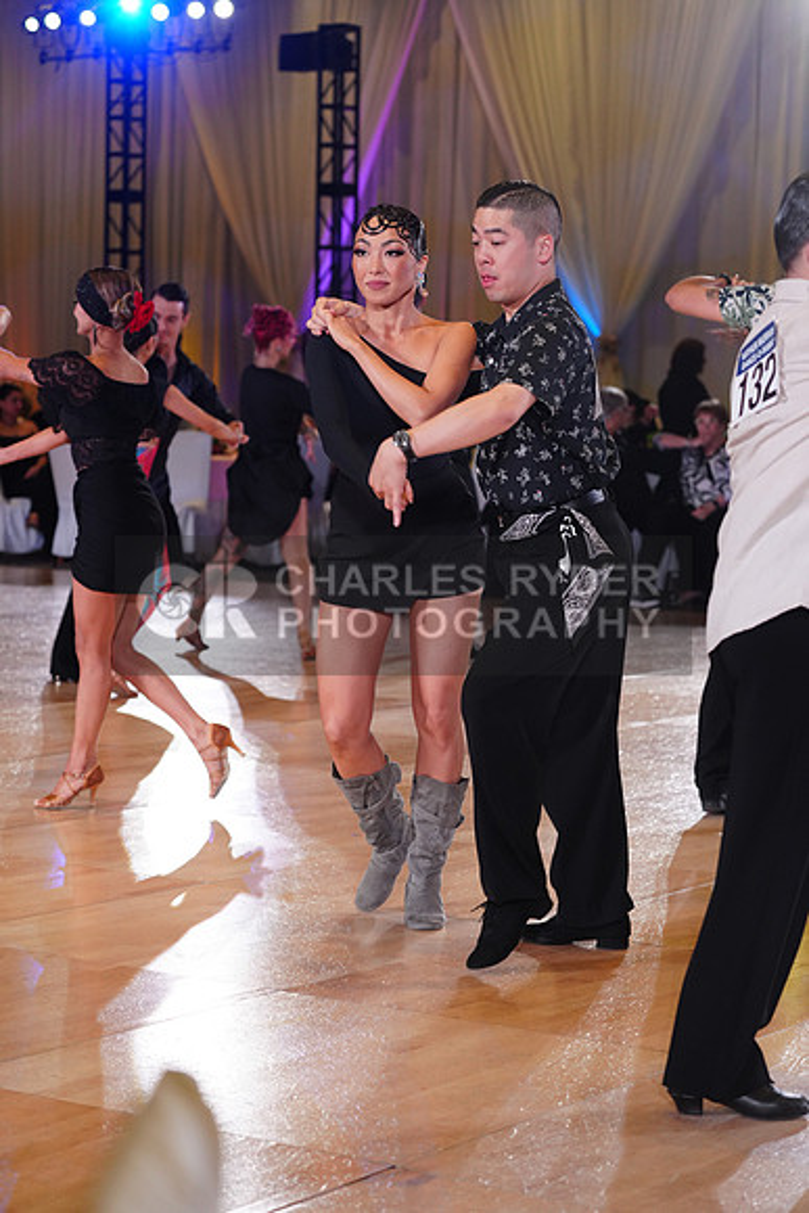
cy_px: 606
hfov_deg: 16.7
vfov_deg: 24.8
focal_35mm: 82
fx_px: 2762
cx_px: 404
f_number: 4
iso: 1600
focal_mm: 82
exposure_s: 1/400
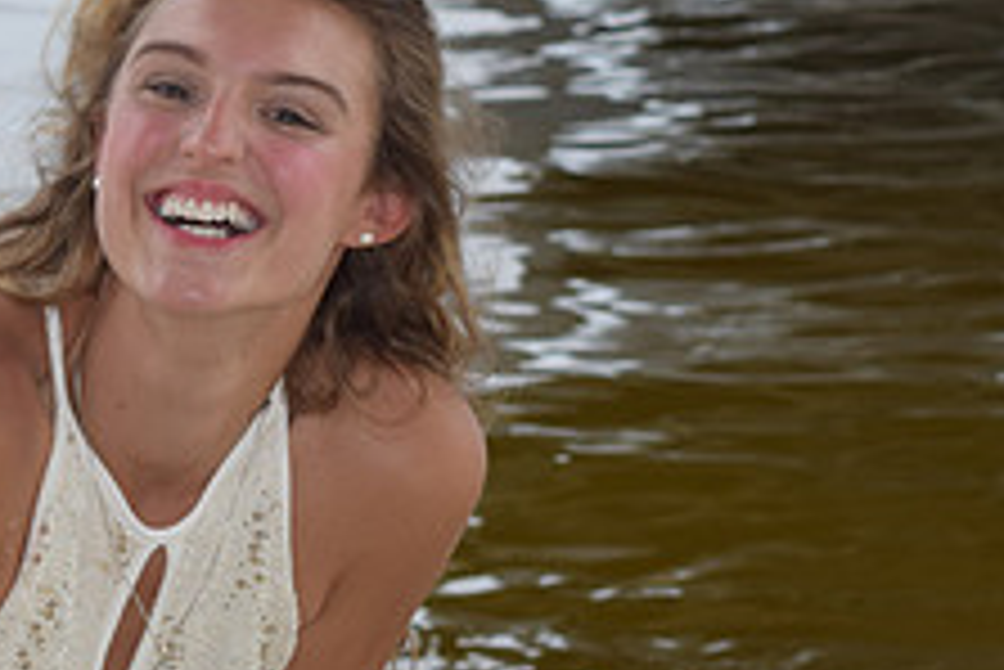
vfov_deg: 6.4
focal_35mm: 214
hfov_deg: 9.6
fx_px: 5980
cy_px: 200
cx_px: 225
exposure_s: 1/160
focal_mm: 55
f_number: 6.3
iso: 100
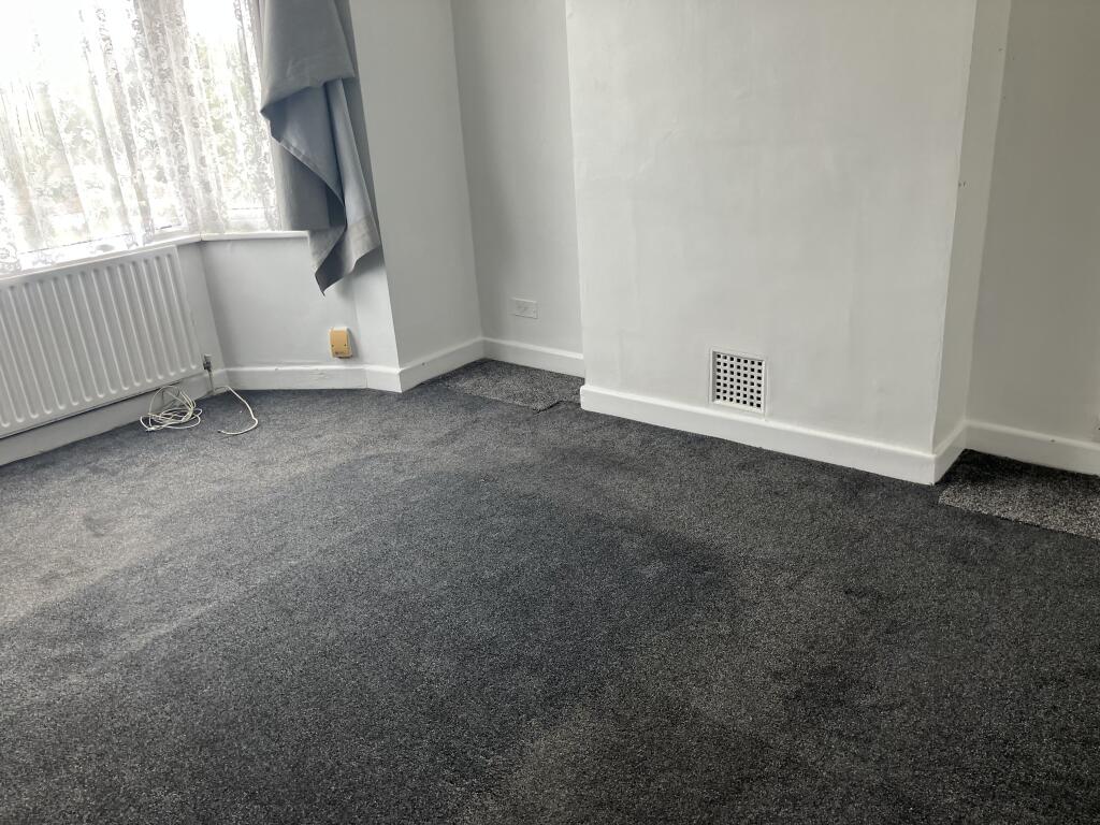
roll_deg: +4.4
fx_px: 890
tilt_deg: -21.9
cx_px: 550
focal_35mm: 28
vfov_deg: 49.7
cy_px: 412
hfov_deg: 63.4
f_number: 1.8
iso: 80
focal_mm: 3.99
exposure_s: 1/121
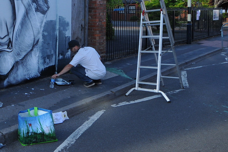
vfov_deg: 30.8
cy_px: 22
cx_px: -22
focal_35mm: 42
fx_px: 266
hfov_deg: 38.5
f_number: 7.1
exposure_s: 1/320
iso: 400
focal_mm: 18
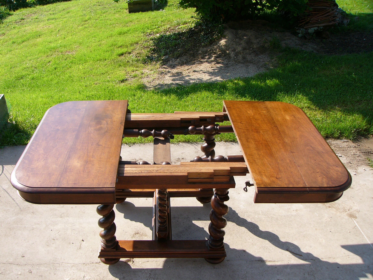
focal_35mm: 36
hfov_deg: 51.4
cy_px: 140
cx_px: 186
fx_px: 388
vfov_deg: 39.7
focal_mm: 6
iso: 50
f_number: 4
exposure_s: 1/250
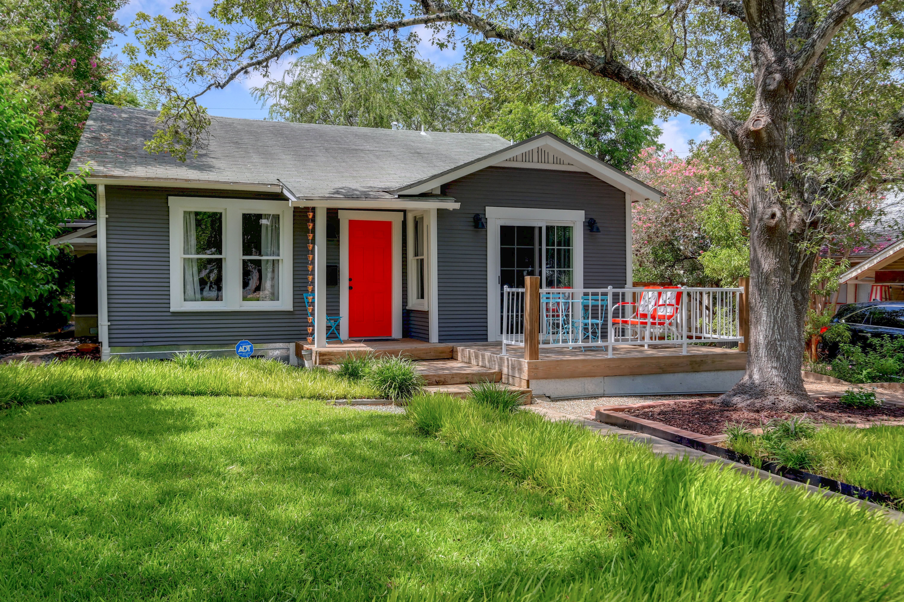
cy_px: 301
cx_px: 452
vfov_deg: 43.6
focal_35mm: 30
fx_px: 753
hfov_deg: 62.0
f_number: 8
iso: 1600
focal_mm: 30
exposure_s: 1/1600
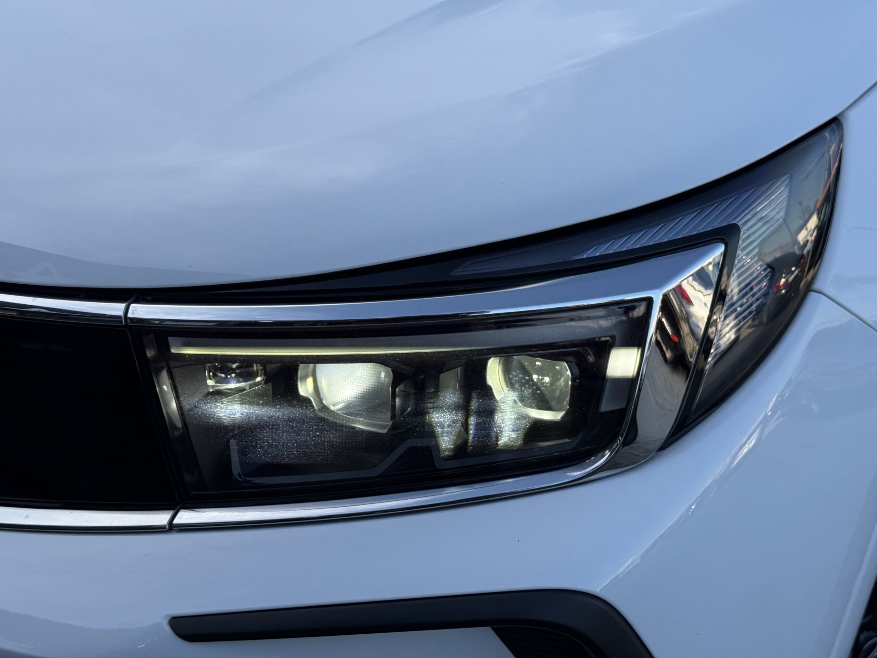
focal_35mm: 48
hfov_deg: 39.7
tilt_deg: -19.8
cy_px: 329
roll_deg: -0.4
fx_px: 1216
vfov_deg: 30.3
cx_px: 438
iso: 100
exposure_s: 1/951
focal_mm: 6.76
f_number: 1.78
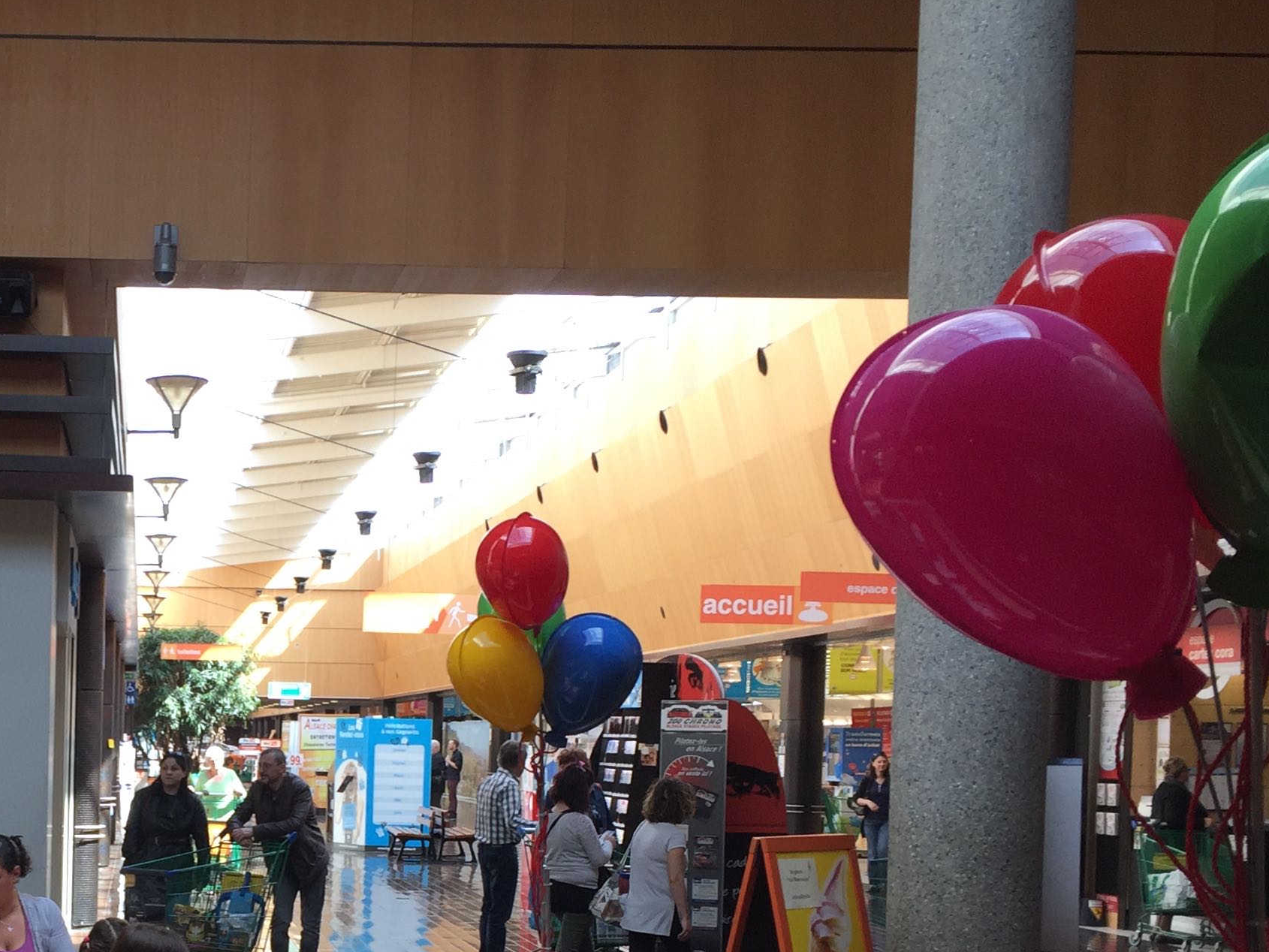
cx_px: 152
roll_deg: -1.7
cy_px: 803
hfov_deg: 32.8
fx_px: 2053
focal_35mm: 56
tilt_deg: -2.1
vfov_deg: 25.5
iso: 40
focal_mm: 4.15
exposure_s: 1/100
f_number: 2.2
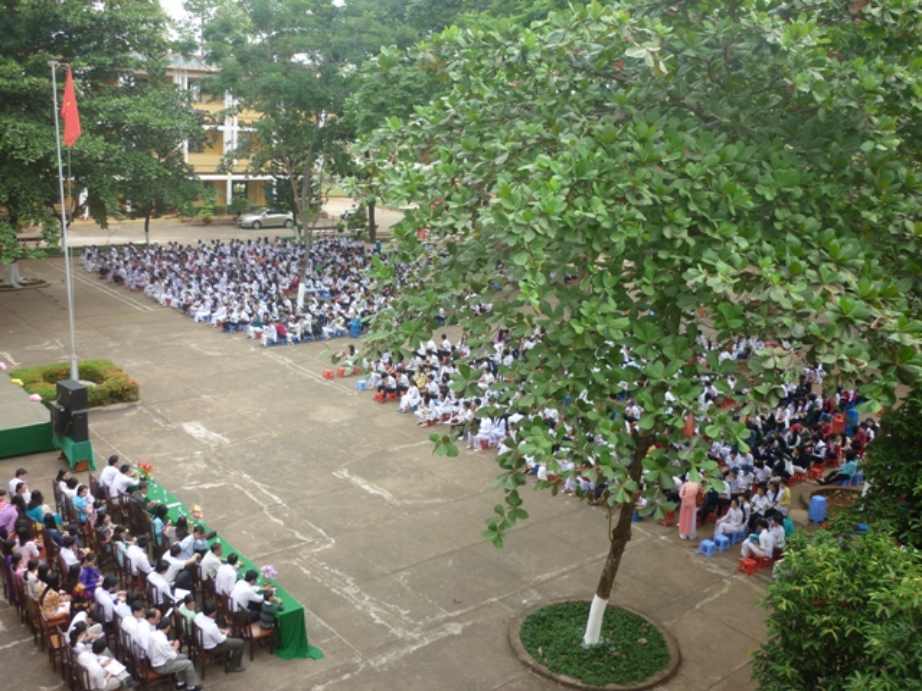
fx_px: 879
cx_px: 461
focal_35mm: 33
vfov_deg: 42.9
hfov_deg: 55.4
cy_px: 346
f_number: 2.8
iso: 80
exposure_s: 1/80
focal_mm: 5.5
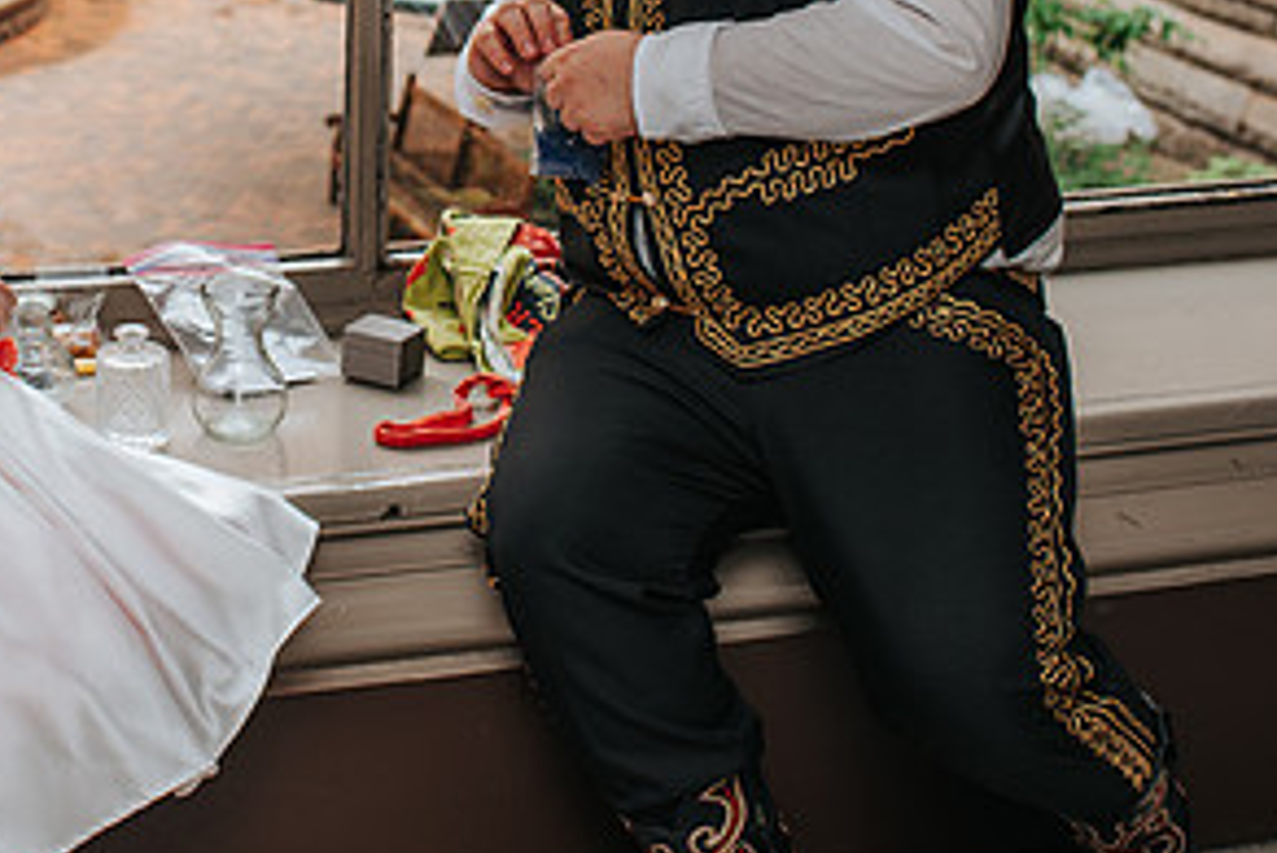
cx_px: 254
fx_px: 2662
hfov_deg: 26.5
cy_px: 37
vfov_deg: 17.8
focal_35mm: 75
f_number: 4
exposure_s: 1/160
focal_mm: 35
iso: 220
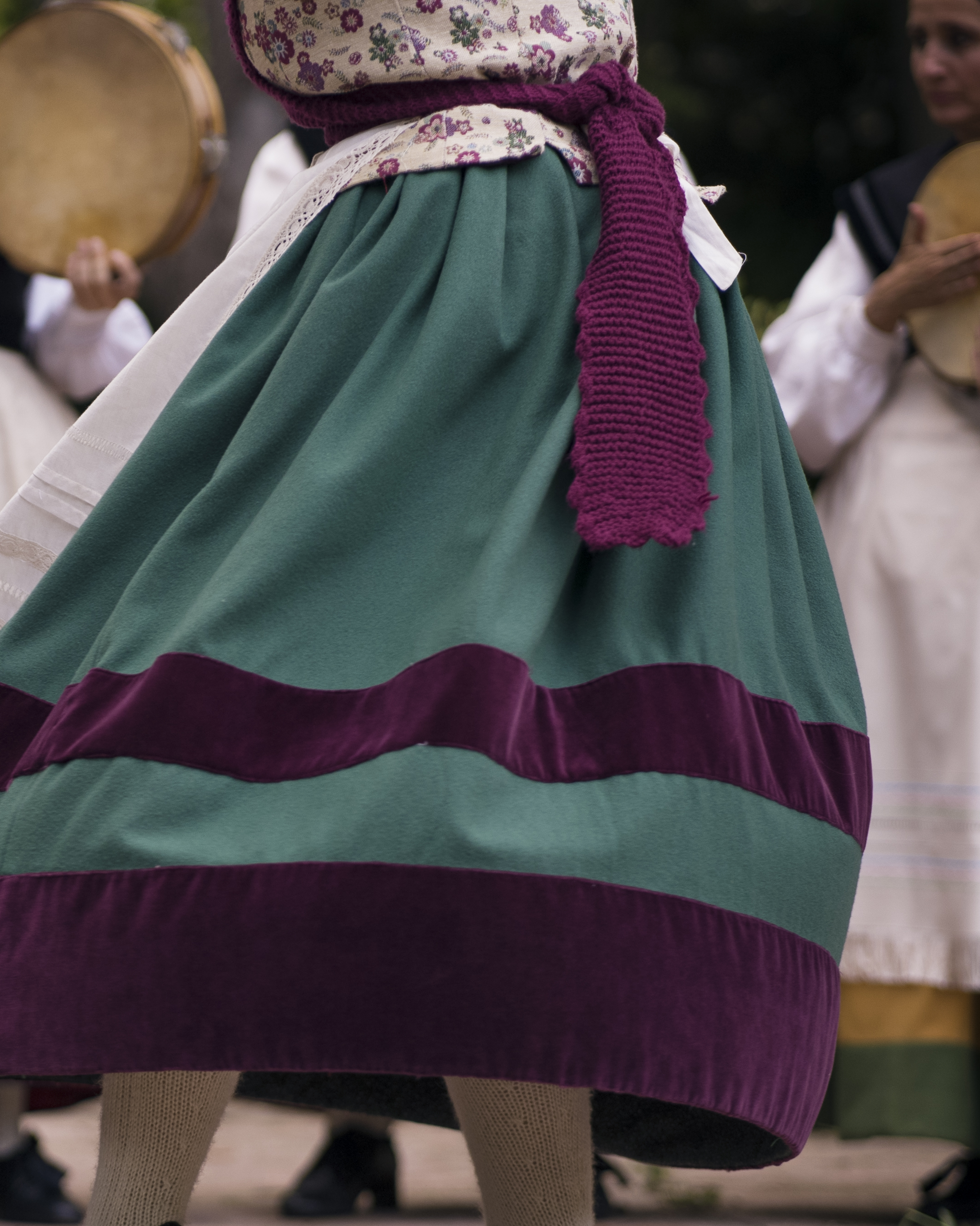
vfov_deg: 12.2
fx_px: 5729
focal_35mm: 158
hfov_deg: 9.7
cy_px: 645
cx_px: 16
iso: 400
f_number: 2.2
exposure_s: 1/1000
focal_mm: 75
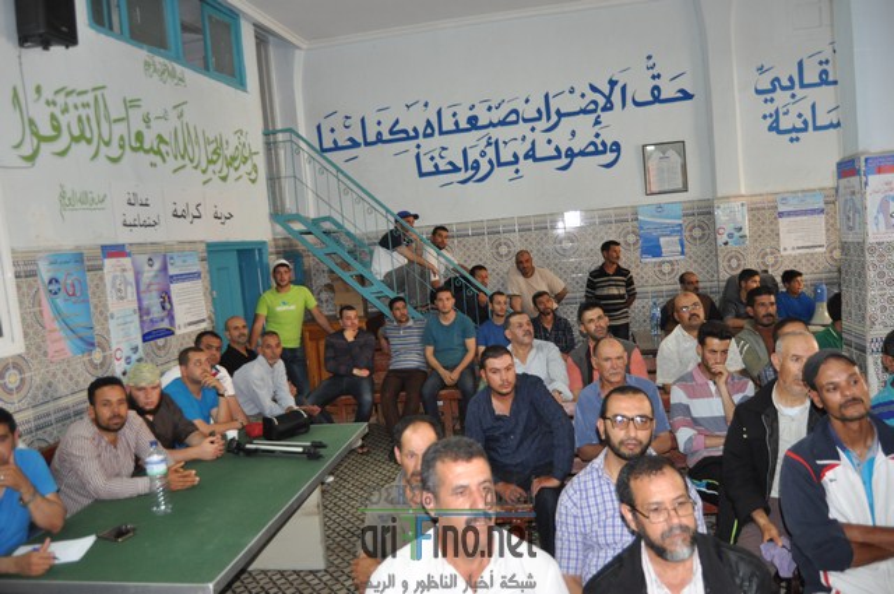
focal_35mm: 27
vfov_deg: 47.8
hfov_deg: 67.4
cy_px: 297
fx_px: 670
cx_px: 447
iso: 800
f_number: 3.5
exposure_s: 1/60
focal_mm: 18
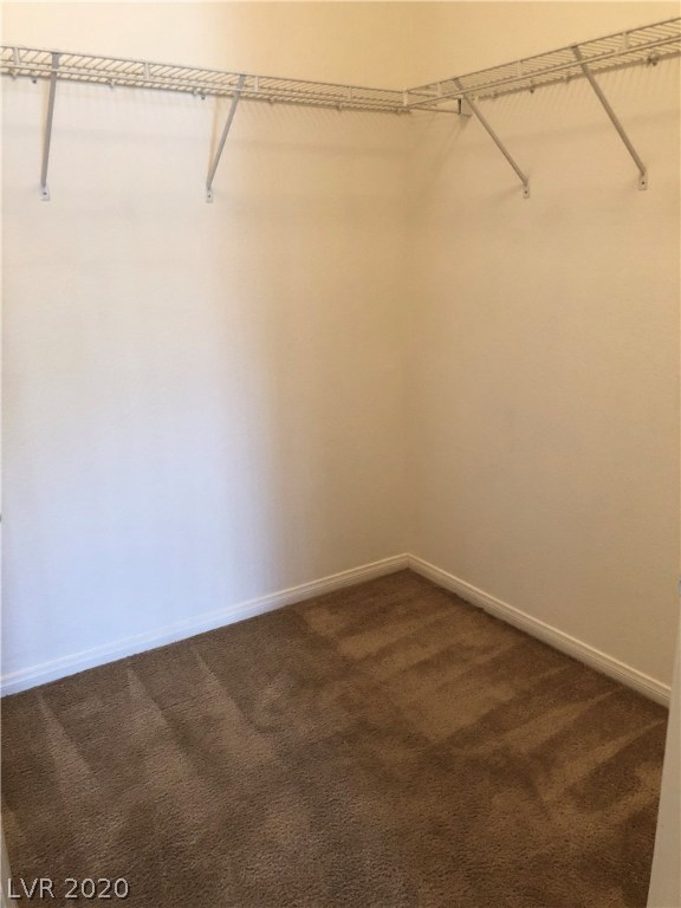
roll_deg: +1.3
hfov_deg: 49.7
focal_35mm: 28
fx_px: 734
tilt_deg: -14.9
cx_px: 340
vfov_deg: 63.4
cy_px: 454
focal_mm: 4
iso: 100
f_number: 1.8
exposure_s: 1/15
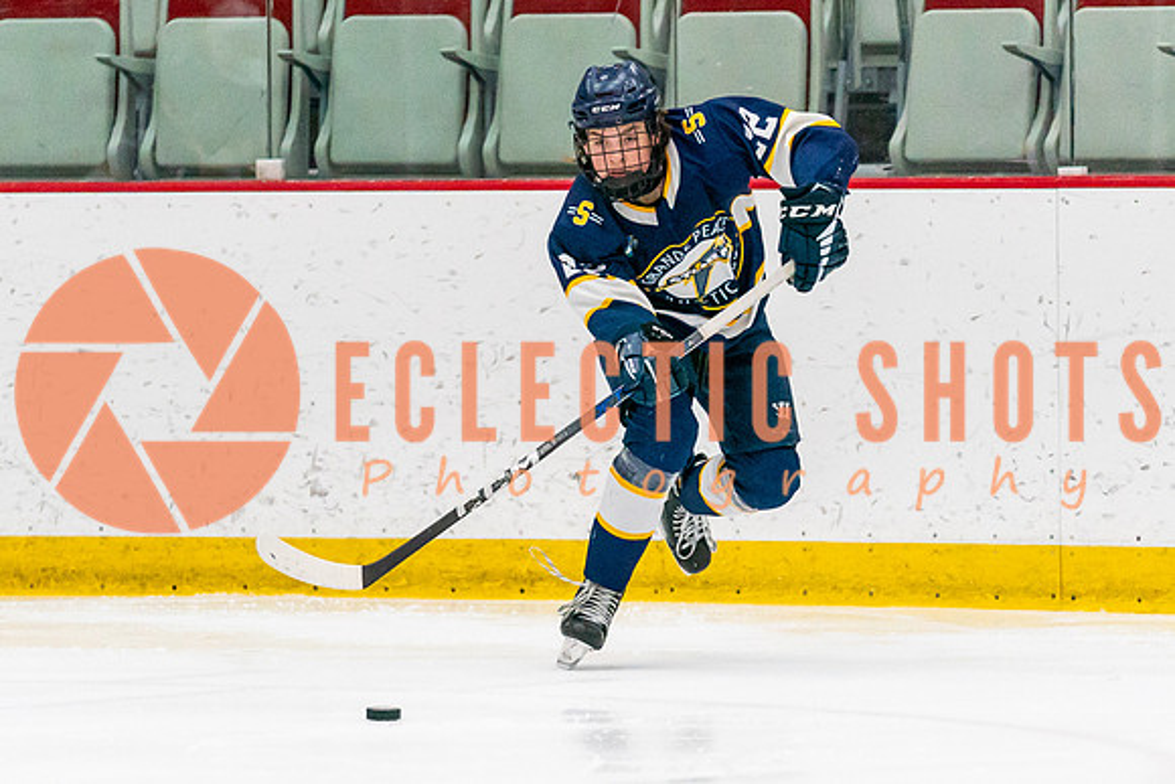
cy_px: 495
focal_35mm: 445
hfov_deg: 4.6
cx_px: 529
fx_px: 14522
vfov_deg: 3.1
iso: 3200
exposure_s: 1/1250
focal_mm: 200
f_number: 2.8
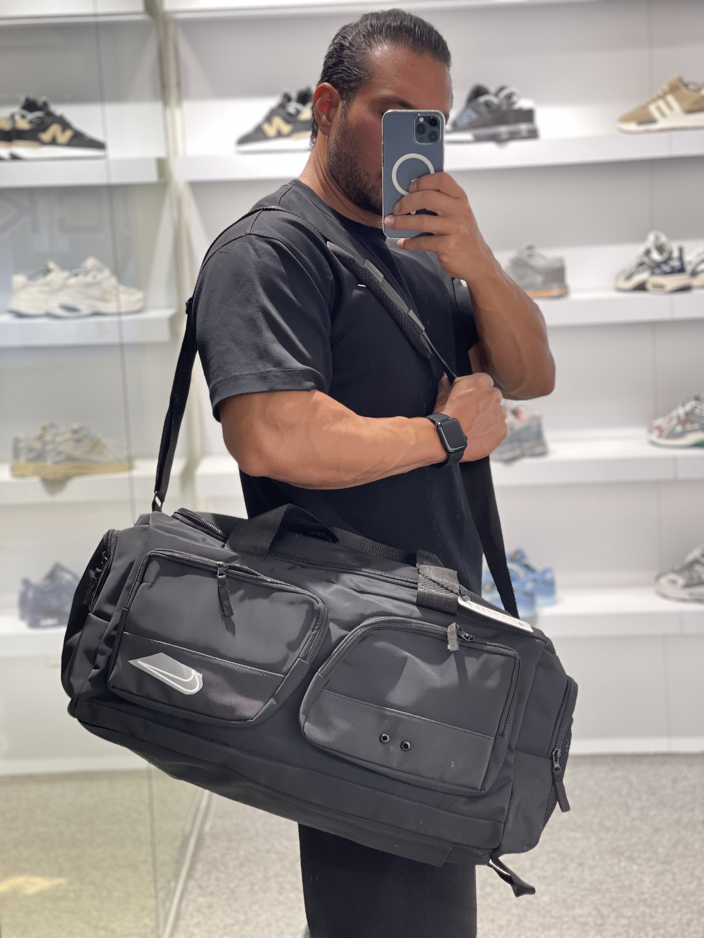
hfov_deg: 22.9
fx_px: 1735
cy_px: 469
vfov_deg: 30.3
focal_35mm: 64
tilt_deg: -14.8
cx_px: 352
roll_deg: +4.3
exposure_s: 1/100
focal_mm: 7.5
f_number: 2.2
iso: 100
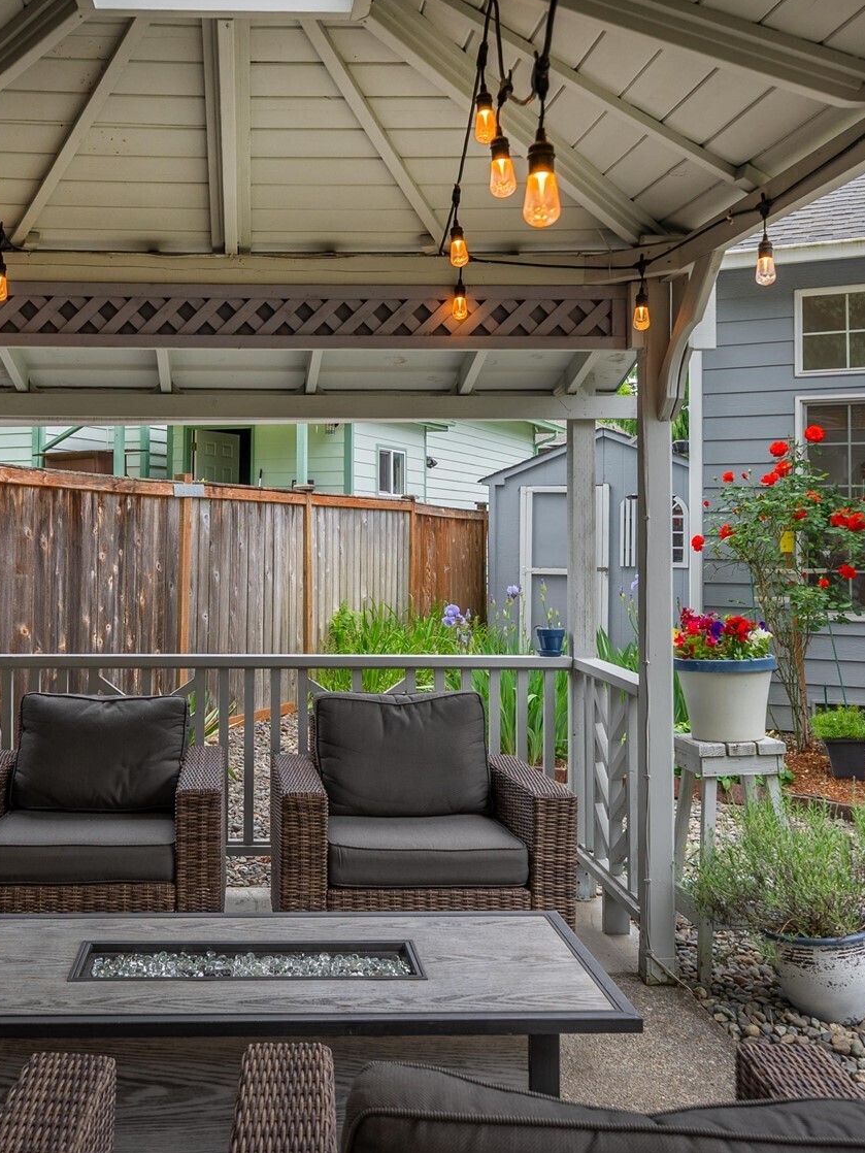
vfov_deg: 52.6
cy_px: 571
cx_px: 270
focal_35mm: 35
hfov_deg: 40.1
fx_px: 1166
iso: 80
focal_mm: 24
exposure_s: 1/30
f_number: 7.1
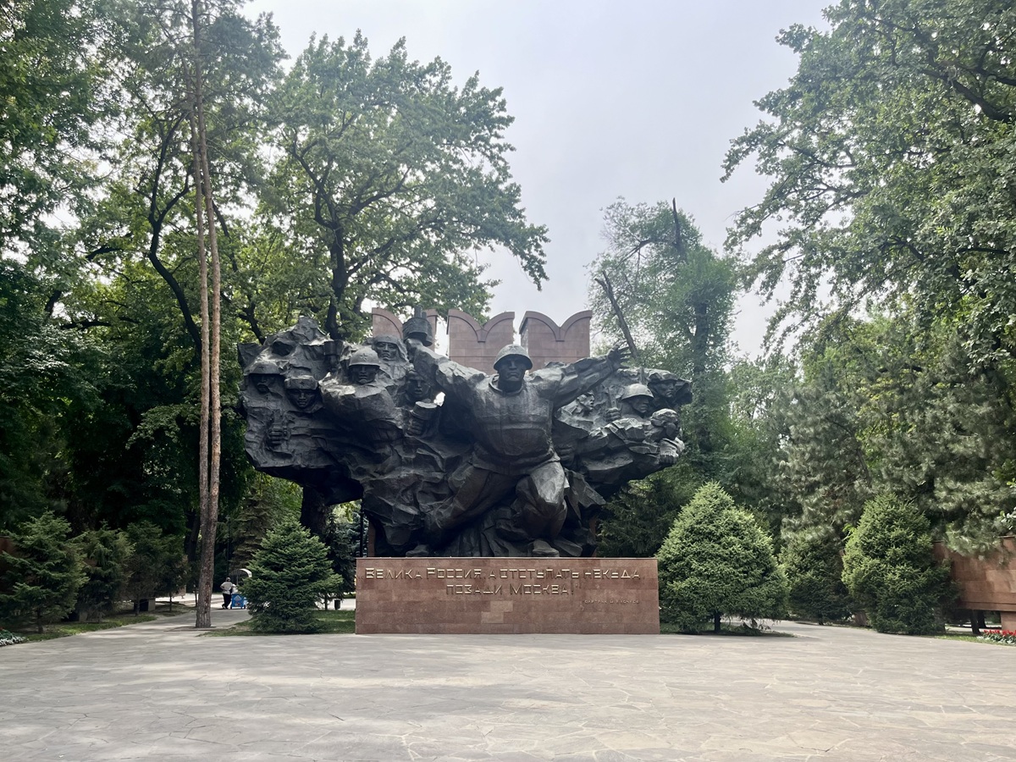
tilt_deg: +10.5
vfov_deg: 53.1
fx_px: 763
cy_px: 381
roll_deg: +1.0
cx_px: 508
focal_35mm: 26
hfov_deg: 67.3
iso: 50
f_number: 1.6
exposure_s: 1/1279
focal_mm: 5.1
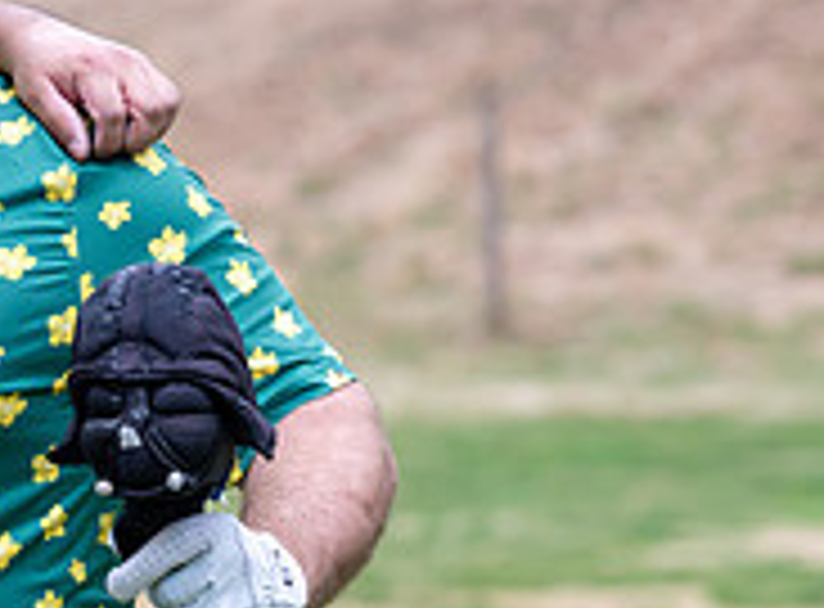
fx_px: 10436
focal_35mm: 441
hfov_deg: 4.5
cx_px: -187
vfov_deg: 3.3
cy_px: 577
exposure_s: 1/500
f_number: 5
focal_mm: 120
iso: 560
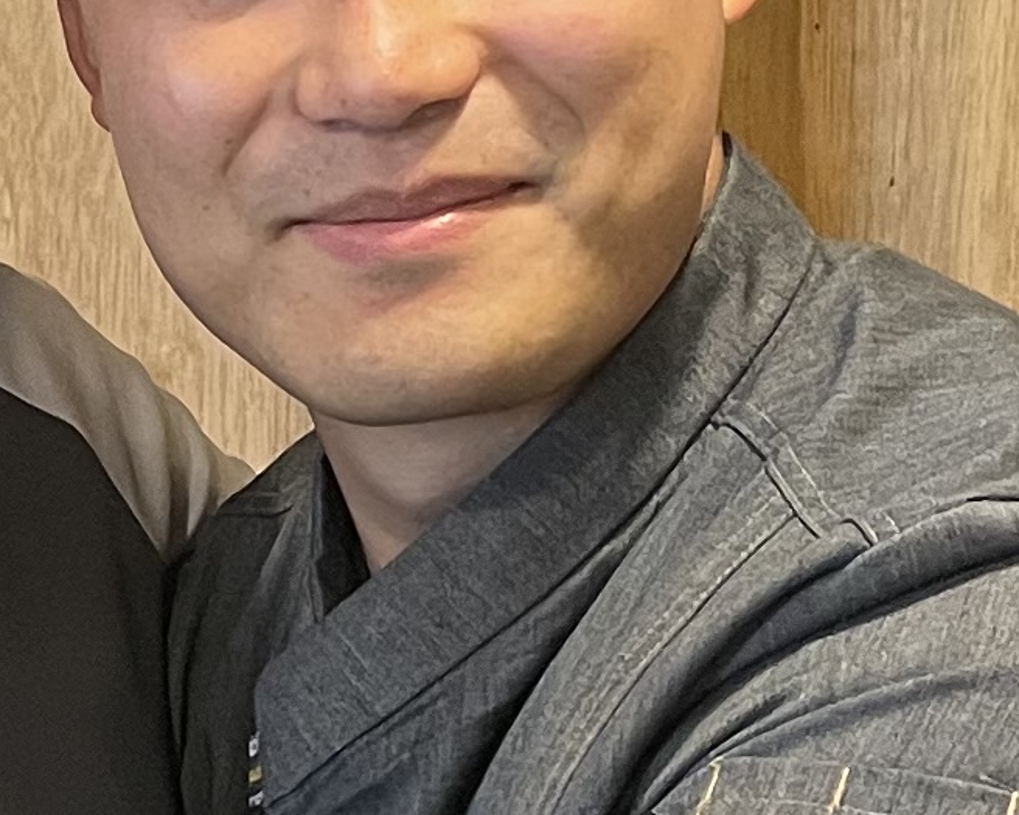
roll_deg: -0.4
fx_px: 4705
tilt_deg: -4.1
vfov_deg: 9.9
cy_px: 652
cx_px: -241
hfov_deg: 12.1
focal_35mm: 156
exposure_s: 1/60
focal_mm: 4.2
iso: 200
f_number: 1.6
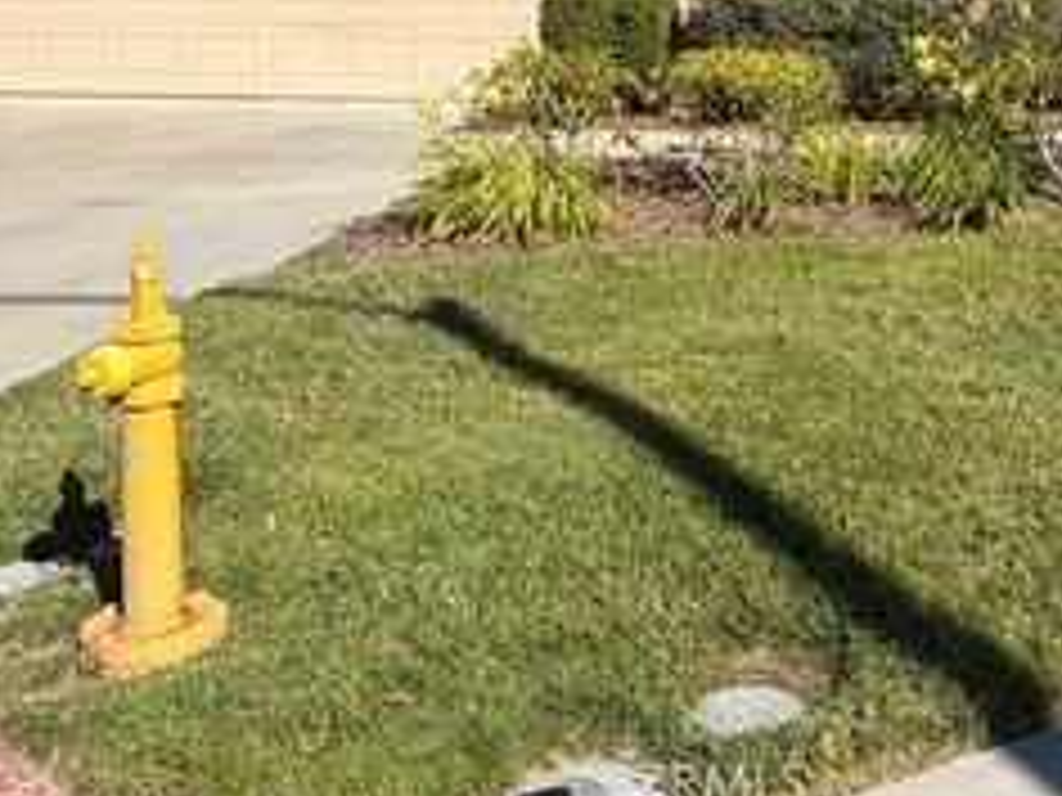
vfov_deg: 25.1
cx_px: 824
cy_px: -29
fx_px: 1687
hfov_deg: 34.1
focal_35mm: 55
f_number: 1.6
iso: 50
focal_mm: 5.96
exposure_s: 1/4065
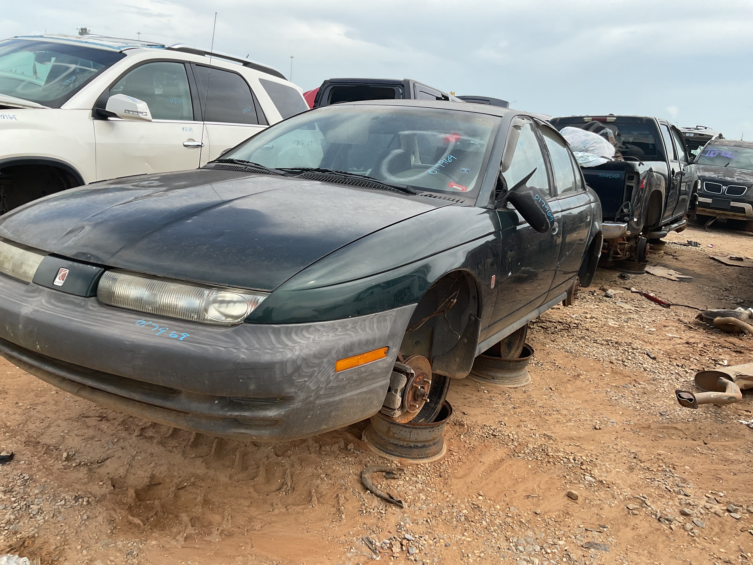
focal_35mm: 29
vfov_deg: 48.2
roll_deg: -5.7
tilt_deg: -16.0
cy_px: 282
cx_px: 376
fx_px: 631
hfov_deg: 61.7
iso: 16
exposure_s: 1/978
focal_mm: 3
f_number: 1.8
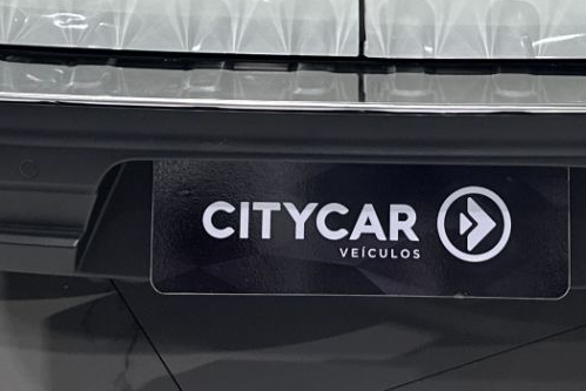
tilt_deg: -13.0
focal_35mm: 96
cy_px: -249
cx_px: 397
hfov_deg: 21.1
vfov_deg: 13.2
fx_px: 1563
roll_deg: -0.4
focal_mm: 6.86
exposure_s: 1/120
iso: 125
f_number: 1.78
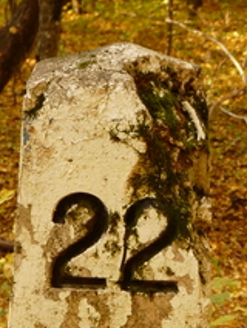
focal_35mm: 165
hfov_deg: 9.0
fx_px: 1568
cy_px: 313
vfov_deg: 11.9
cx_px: 134
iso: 100
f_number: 3.2
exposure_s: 1/80
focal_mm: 9.8
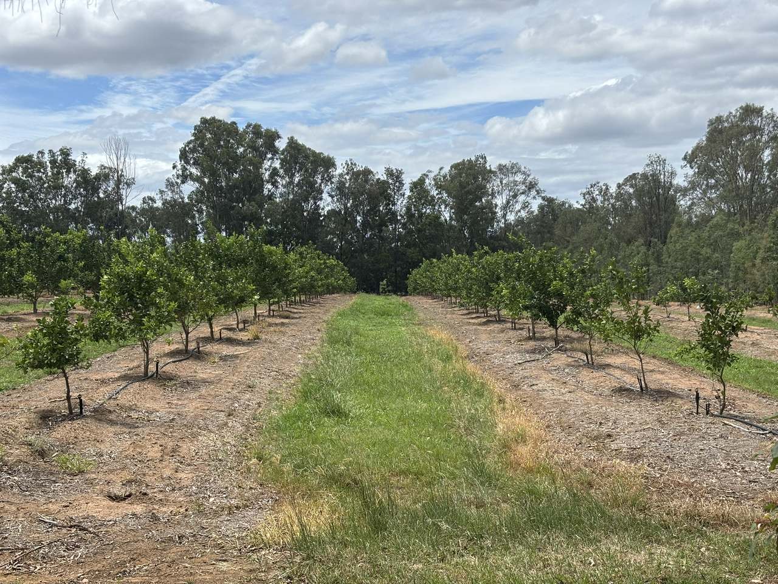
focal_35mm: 52
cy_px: 292
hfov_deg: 36.8
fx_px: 1169
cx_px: 389
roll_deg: +0.1
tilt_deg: -0.5
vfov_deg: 28.0
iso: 40
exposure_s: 1/3937
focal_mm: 5.96
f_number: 1.6
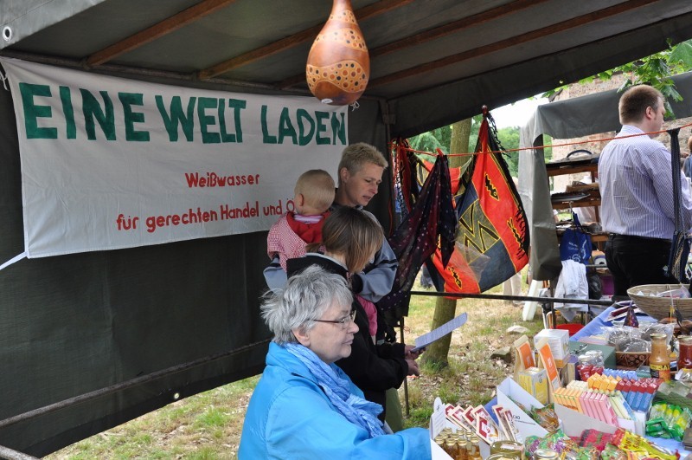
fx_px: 633
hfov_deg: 57.3
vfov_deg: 39.9
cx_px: 346
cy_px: 230
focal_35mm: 33
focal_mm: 22
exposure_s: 1/160
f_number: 6.3
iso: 400
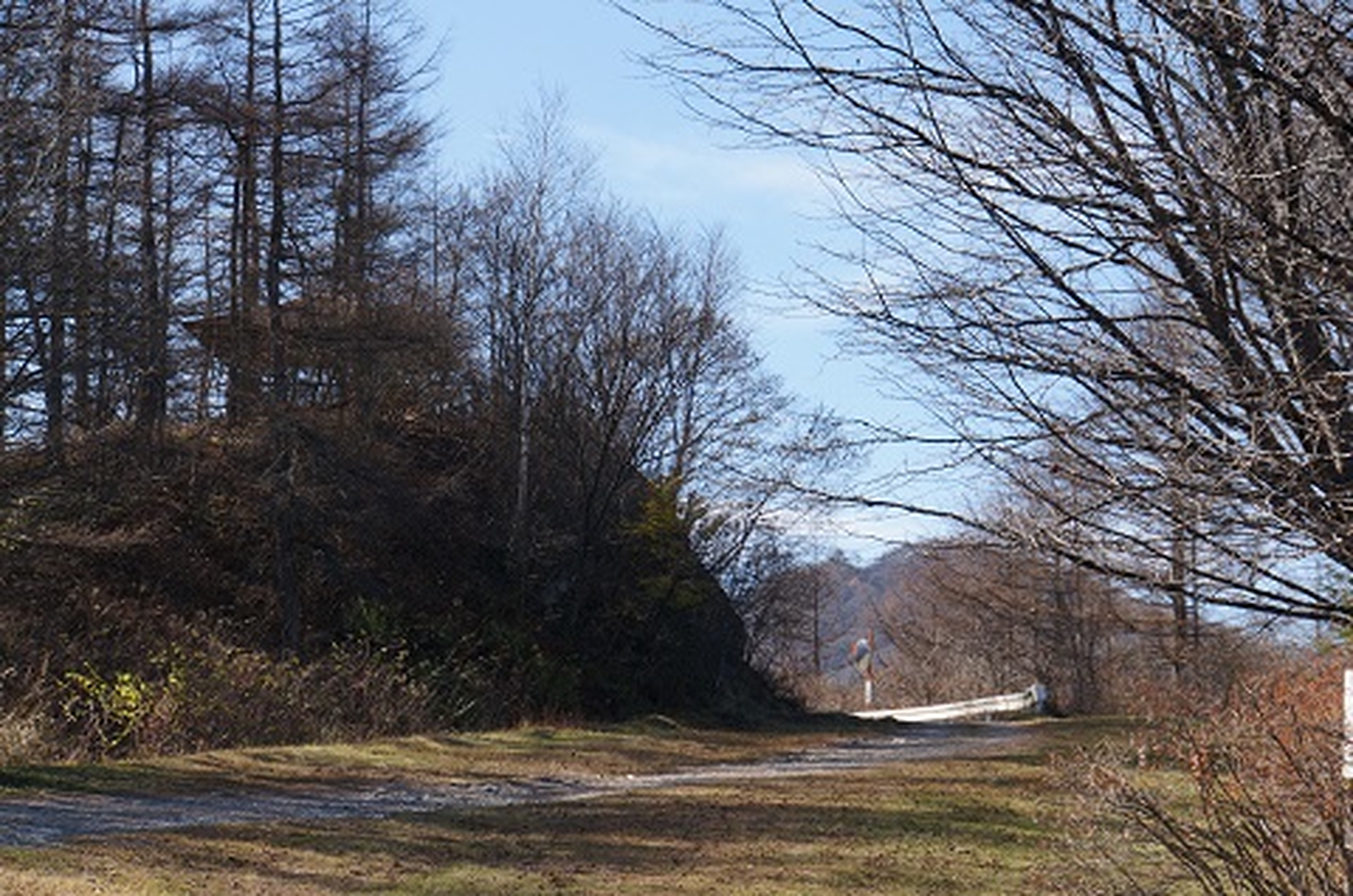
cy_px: 448
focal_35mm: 108
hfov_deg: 18.9
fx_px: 4062
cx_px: 676
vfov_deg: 12.6
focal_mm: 72.2
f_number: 6.3
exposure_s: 1/200
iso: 100
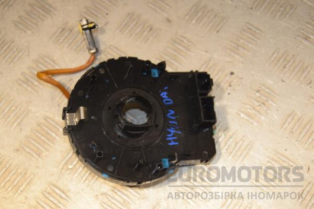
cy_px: 104
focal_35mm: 68
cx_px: 157
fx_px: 589
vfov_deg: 20.2
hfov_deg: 29.9
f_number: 6.3
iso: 800
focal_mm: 45
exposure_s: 1/200
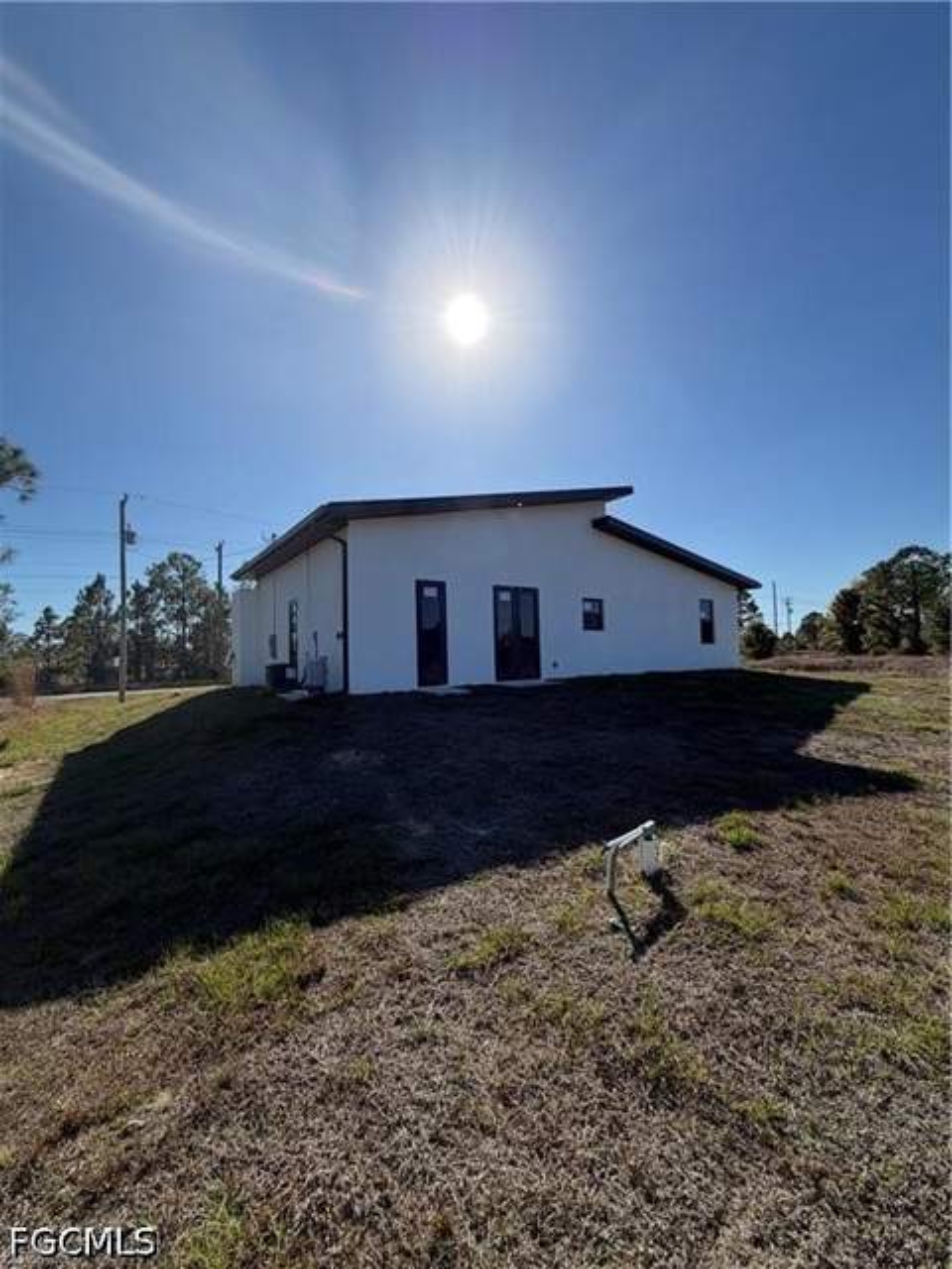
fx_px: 513
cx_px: 476
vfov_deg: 102.1
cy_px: 634
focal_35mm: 14
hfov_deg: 85.7
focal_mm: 2.22
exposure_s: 1/1211
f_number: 2.2
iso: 20
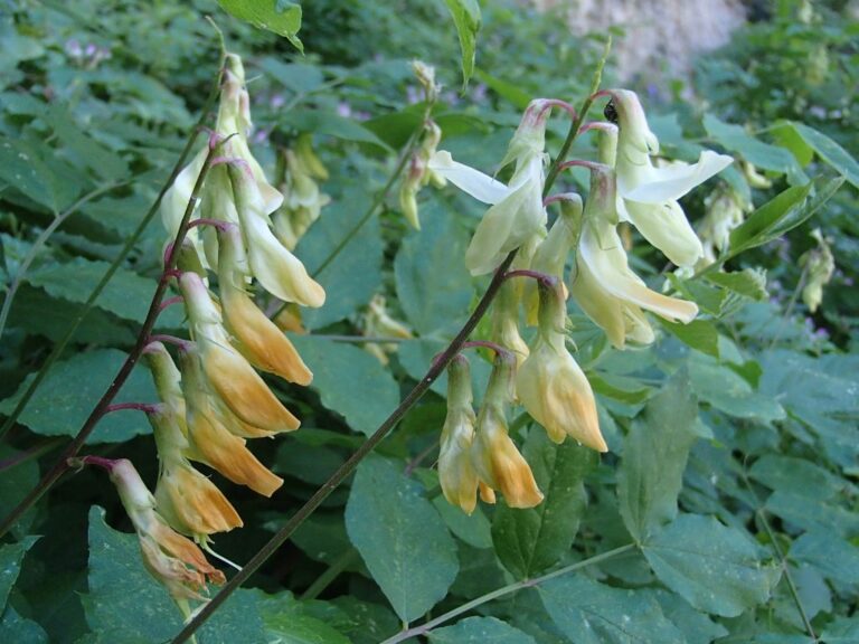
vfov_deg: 38.7
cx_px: 430
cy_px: 322
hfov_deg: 50.1
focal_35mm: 37
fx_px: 918
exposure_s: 1/160
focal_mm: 6.64
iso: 400
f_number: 4.7
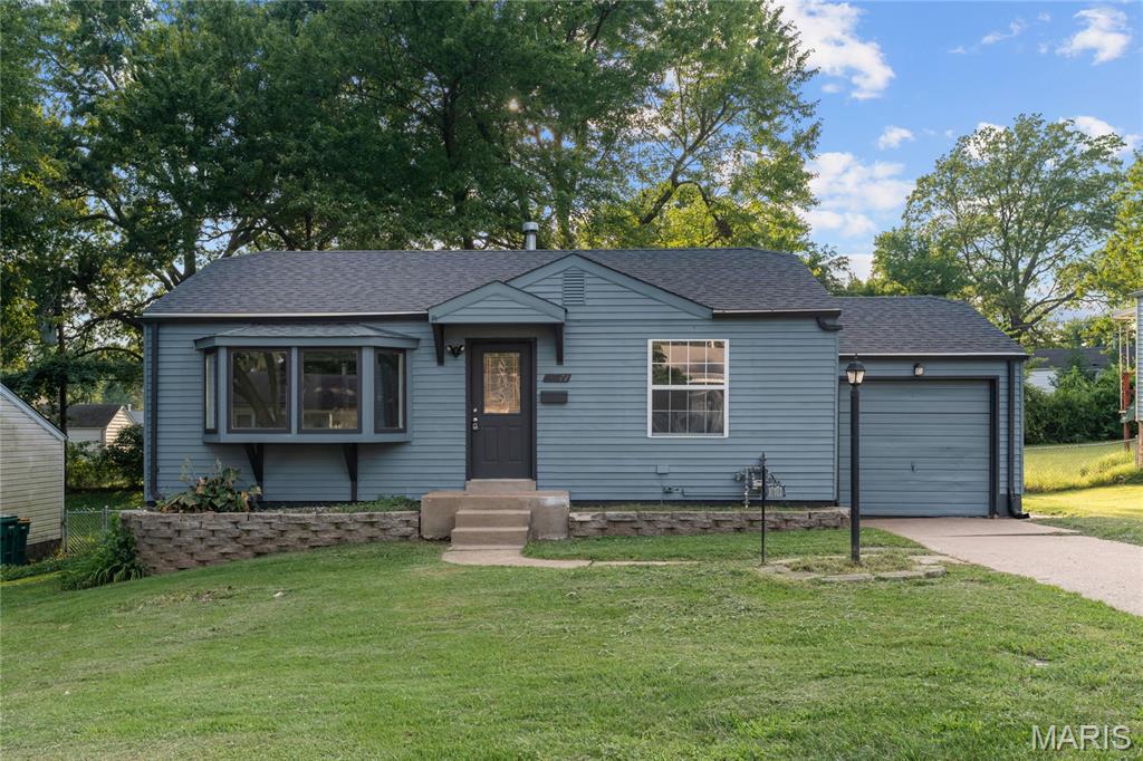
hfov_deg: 58.7
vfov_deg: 41.1
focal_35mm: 32
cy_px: 380
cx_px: 572
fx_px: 1016
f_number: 8
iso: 320
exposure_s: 1/100
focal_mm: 32
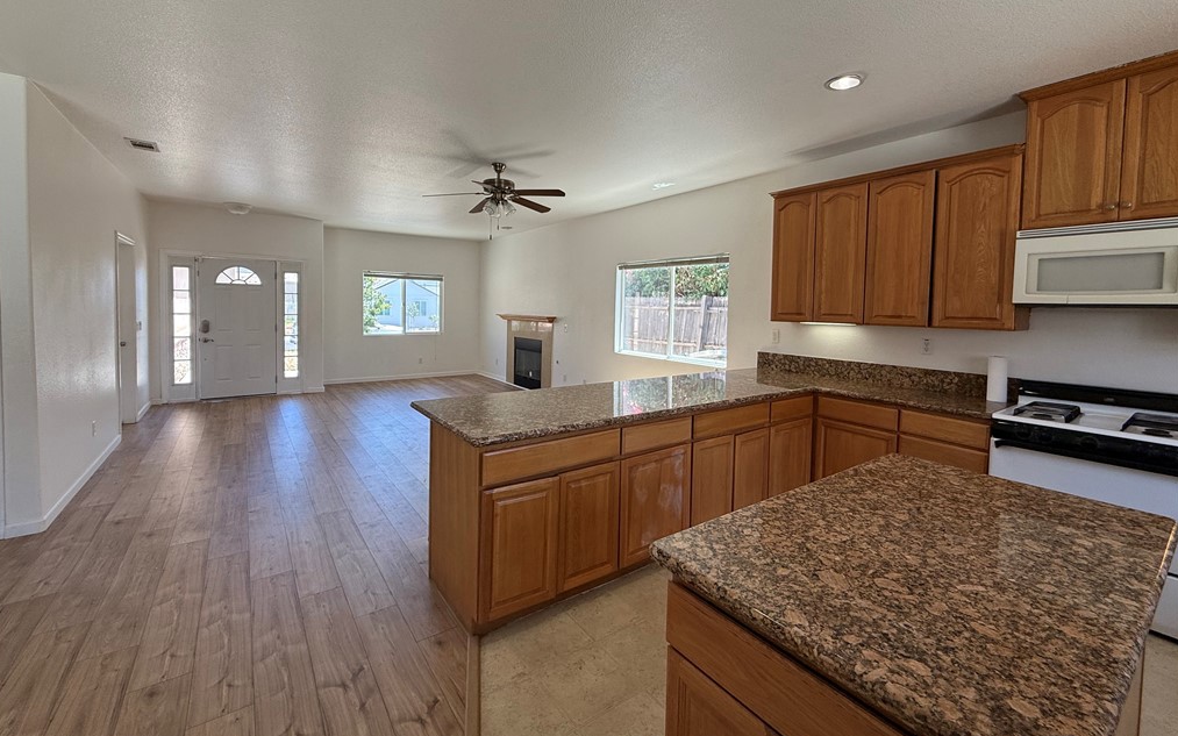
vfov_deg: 74.5
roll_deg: -0.8
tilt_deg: -2.7
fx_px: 482
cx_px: 586
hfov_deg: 101.5
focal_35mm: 15
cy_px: 326
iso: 64
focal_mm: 2.22
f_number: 2.2
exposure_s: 1/148
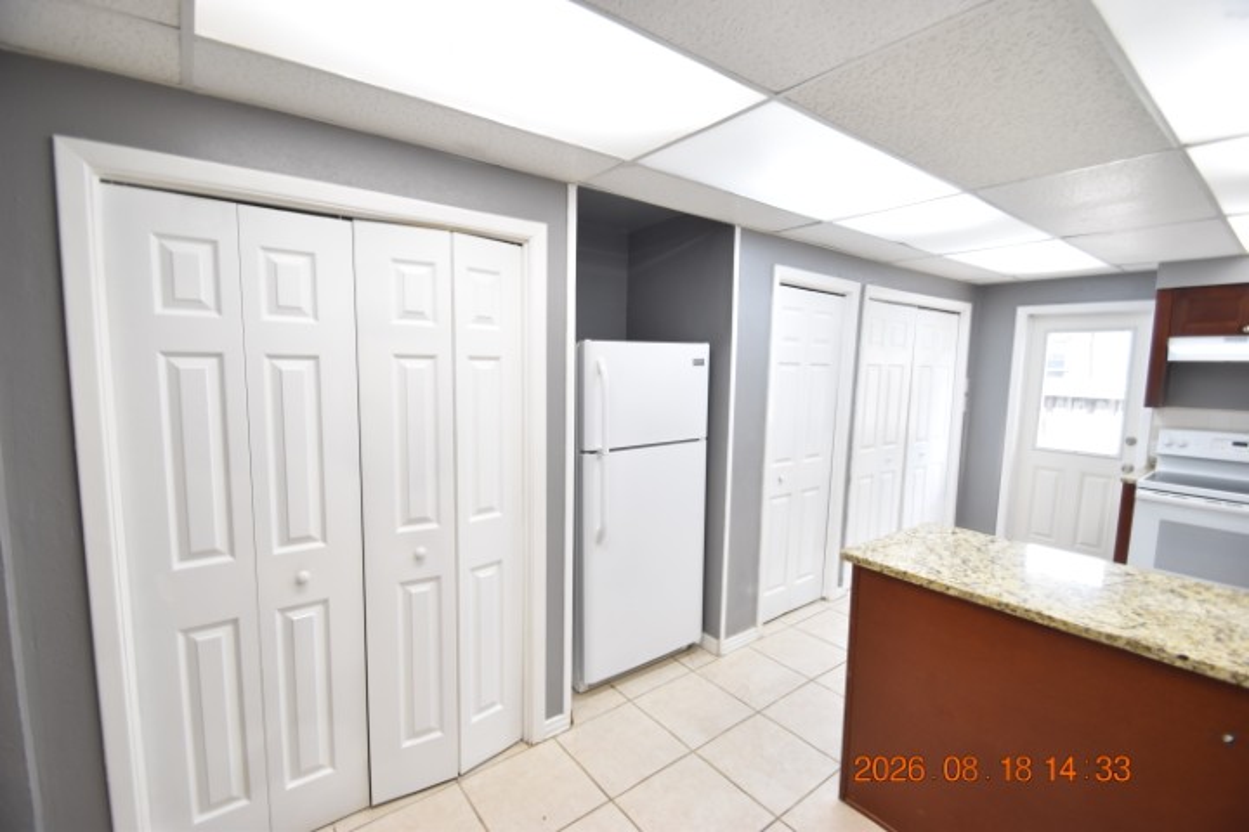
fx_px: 520
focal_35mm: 15
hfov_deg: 100.4
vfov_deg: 77.3
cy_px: 416
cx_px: 624
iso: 500
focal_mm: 10
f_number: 4
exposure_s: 1/60
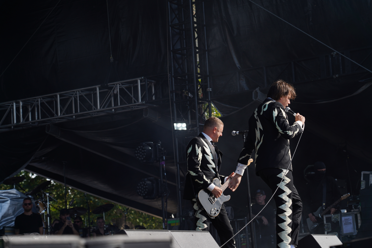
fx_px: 1085
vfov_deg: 13.0
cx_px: 186
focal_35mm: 105
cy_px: 124
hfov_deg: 19.5
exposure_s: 1/320
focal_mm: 105
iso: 100
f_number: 6.3
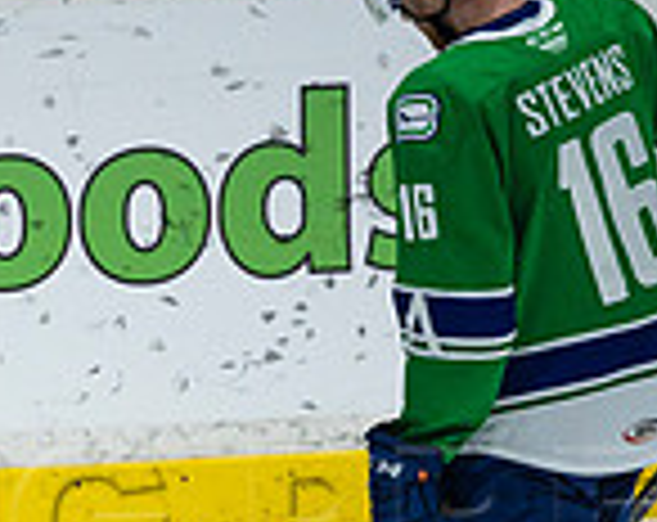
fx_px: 43517
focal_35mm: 2244
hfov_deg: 0.9
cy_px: 479
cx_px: -76
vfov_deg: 0.7
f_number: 4
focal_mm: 600
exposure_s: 1/1000
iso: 1600
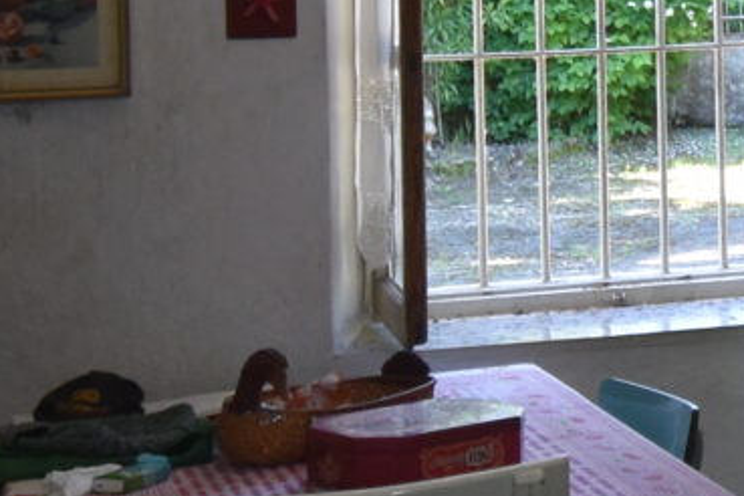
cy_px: -43
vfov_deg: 12.9
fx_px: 2149
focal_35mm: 104
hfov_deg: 18.6
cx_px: 883
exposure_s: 1/80
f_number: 4.5
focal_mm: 10
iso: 400
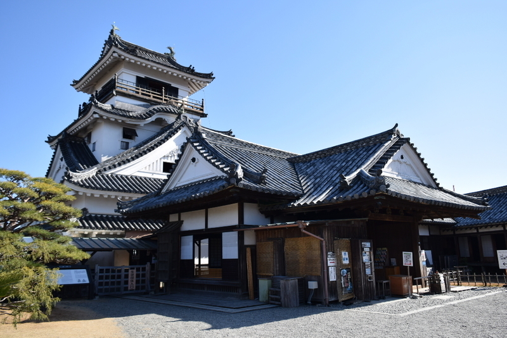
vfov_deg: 48.0
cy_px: 169
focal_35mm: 27
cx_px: 254
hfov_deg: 67.4
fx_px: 380
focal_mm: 18
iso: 100
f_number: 5.6
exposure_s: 1/500
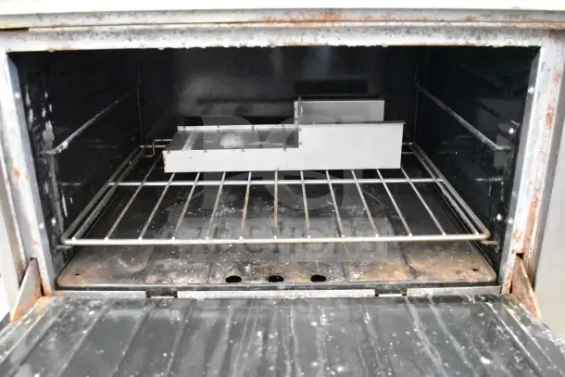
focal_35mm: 34
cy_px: 188
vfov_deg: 38.4
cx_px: 282
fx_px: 542
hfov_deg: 55.1
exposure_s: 1/40
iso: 25600
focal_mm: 23
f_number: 3.8
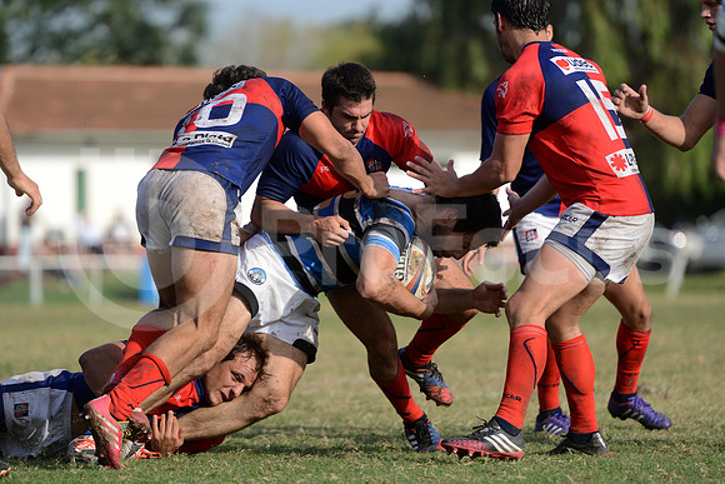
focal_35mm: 270
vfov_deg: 5.1
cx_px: 362
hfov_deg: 7.6
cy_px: 242
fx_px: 5439
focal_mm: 270
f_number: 4
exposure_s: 1/1600
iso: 500
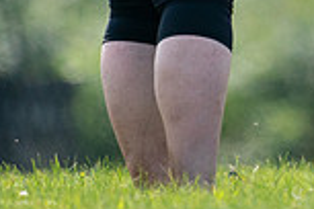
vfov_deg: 0.6
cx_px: 396
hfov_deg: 1.0
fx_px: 18516
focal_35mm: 2123
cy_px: -153
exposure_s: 1/4000
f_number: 6.3
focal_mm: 559
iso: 2000
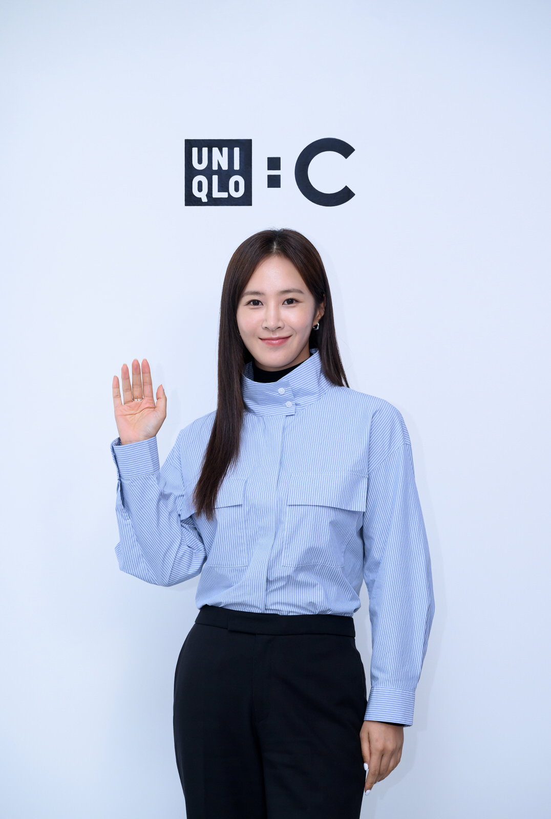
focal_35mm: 73
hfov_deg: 18.8
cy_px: 410
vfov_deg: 27.6
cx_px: 276
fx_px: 1666
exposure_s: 1/250
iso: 1250
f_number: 4
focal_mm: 73
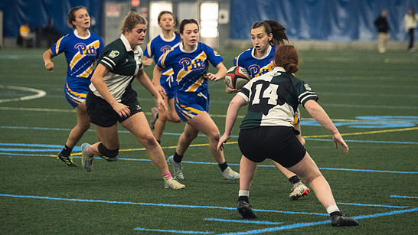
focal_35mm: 217
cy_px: 124
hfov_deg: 9.9
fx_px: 2405
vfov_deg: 5.6
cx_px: 203
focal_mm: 130
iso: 6400
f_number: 2.8
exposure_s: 1/500
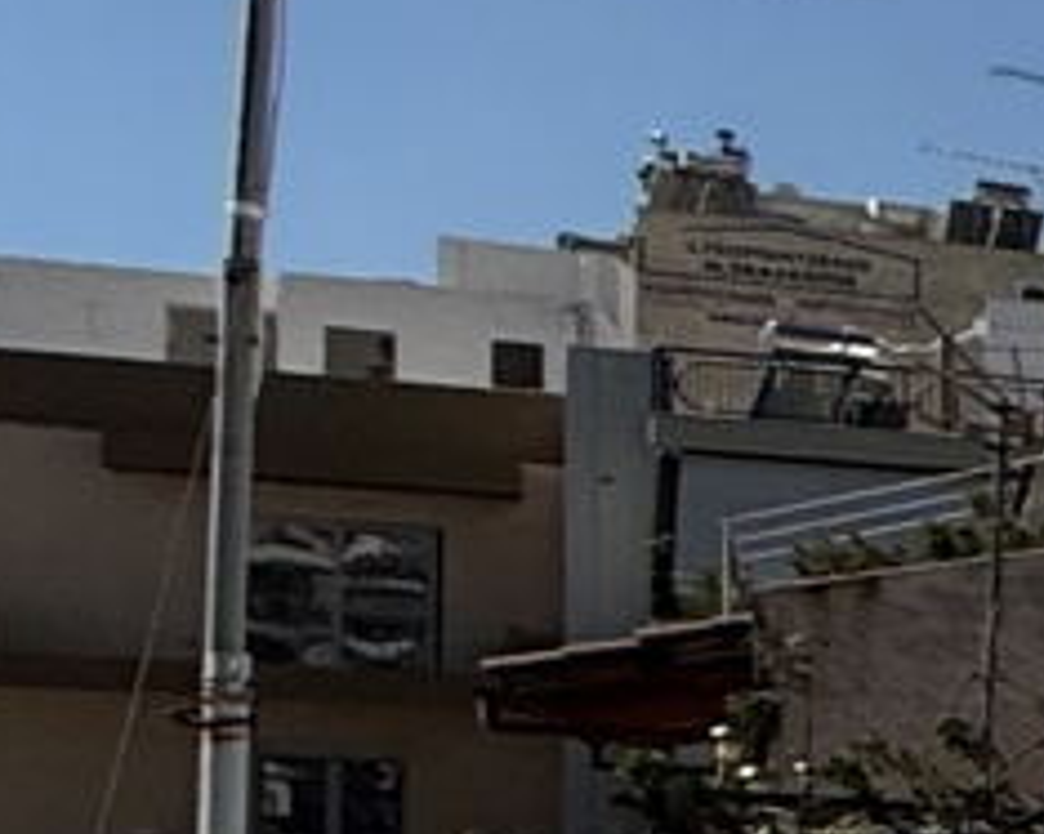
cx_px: 3757
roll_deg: -1.4
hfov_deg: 9.3
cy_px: 968
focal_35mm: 112
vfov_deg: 13.4
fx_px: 3459
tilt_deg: -0.7
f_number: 2.2
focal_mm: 2.22
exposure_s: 1/6173
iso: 50
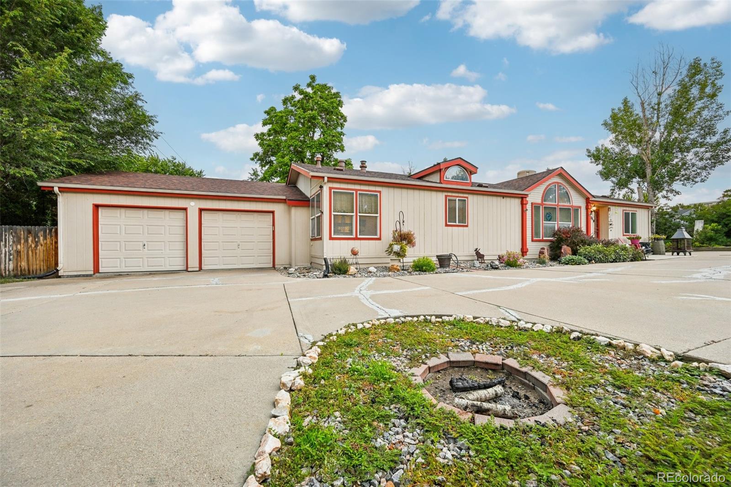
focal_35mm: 14
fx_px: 284
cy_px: 244
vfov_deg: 81.2
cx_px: 366
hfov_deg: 104.3
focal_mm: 14
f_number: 8
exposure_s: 1/15
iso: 80
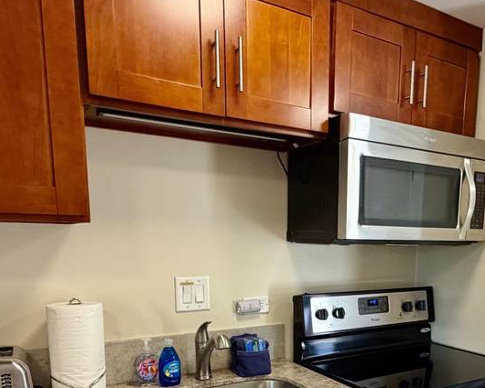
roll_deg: -0.9
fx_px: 474
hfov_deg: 52.9
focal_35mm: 33
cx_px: 333
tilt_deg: -9.4
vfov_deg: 42.3
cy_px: 318
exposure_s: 1/120
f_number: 2.2
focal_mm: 2.22
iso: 320
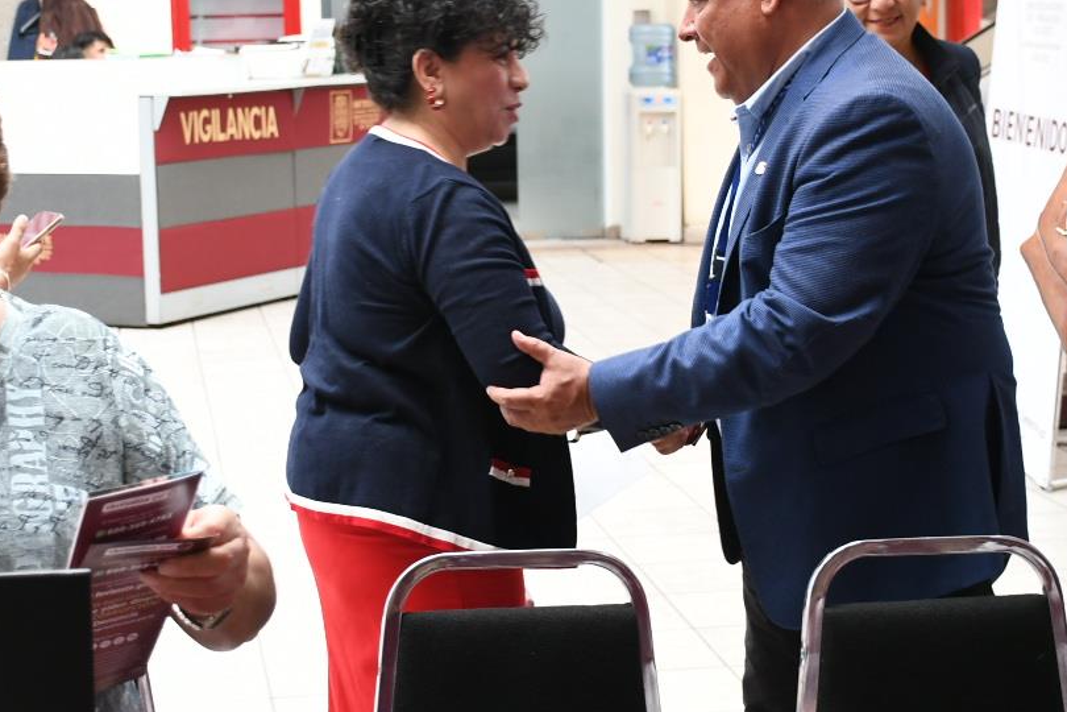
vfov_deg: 17.0
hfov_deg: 25.4
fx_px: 2371
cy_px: 287
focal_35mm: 80
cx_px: 574
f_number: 4
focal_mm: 27
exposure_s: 1/100
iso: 640
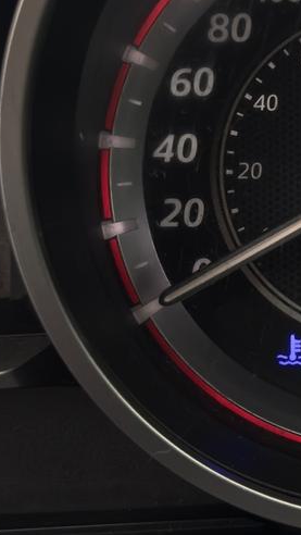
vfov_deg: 29.9
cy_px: 69
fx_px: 964
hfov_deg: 17.5
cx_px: 262
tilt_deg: -16.7
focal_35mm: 68
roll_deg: +1.1
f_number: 1.78
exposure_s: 1/337
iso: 160
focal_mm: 6.76
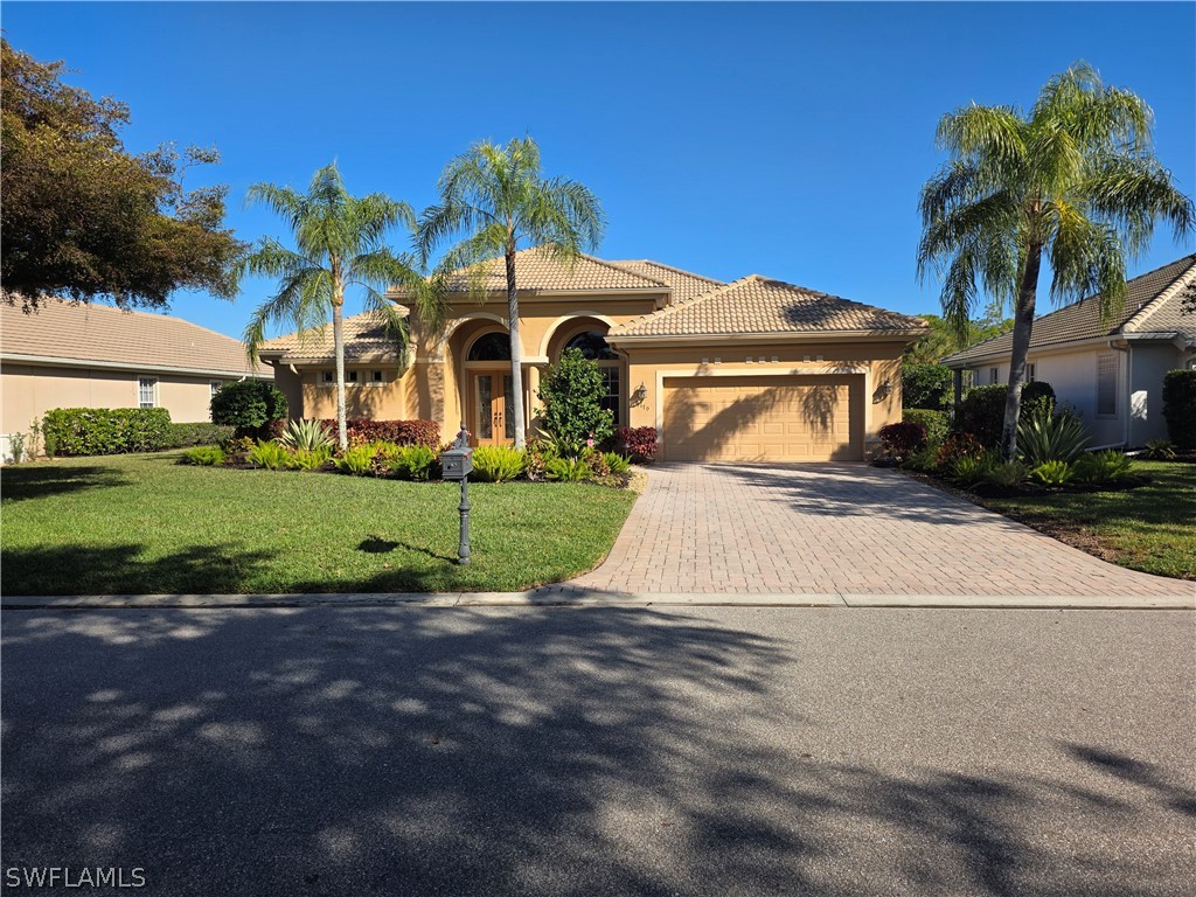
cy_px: 448
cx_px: 598
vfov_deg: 58.9
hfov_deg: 73.9
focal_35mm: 23
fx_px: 795
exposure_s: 1/5447
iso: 80
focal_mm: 6.25
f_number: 1.7
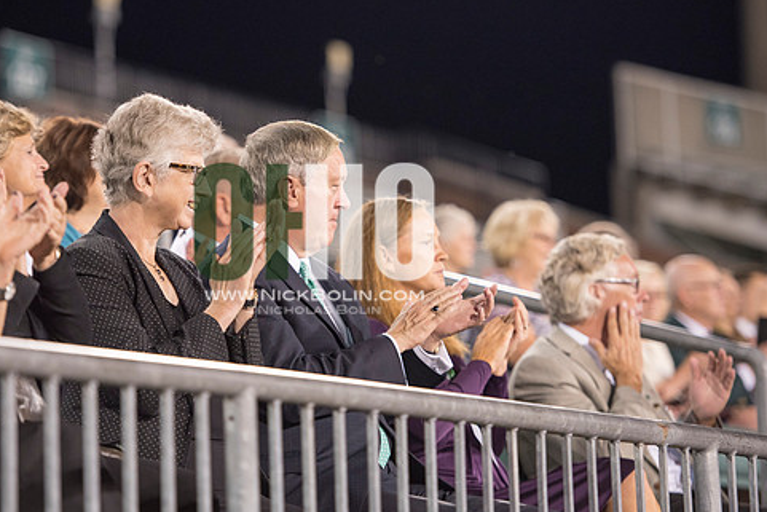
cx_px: 314
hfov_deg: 11.7
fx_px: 3729
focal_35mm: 175
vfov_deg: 7.9
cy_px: 238
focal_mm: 145
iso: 1000
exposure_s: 1/320
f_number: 2.8
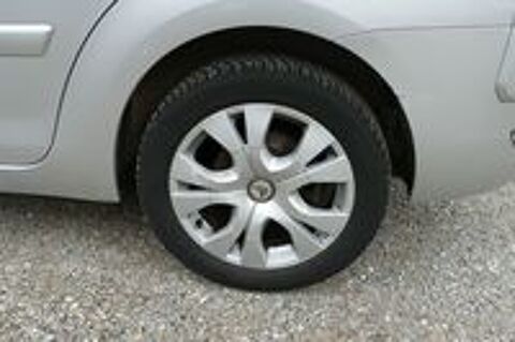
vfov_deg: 35.0
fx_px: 543
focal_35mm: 38
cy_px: 171
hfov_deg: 50.7
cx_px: 258
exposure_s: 1/250
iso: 125
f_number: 3.1
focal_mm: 13.7
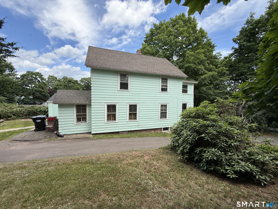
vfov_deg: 85.7
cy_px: 104
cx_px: 139
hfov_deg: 102.1
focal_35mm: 14
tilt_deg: -2.2
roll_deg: -1.2
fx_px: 112
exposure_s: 1/760
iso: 64
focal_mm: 2.22
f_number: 2.2
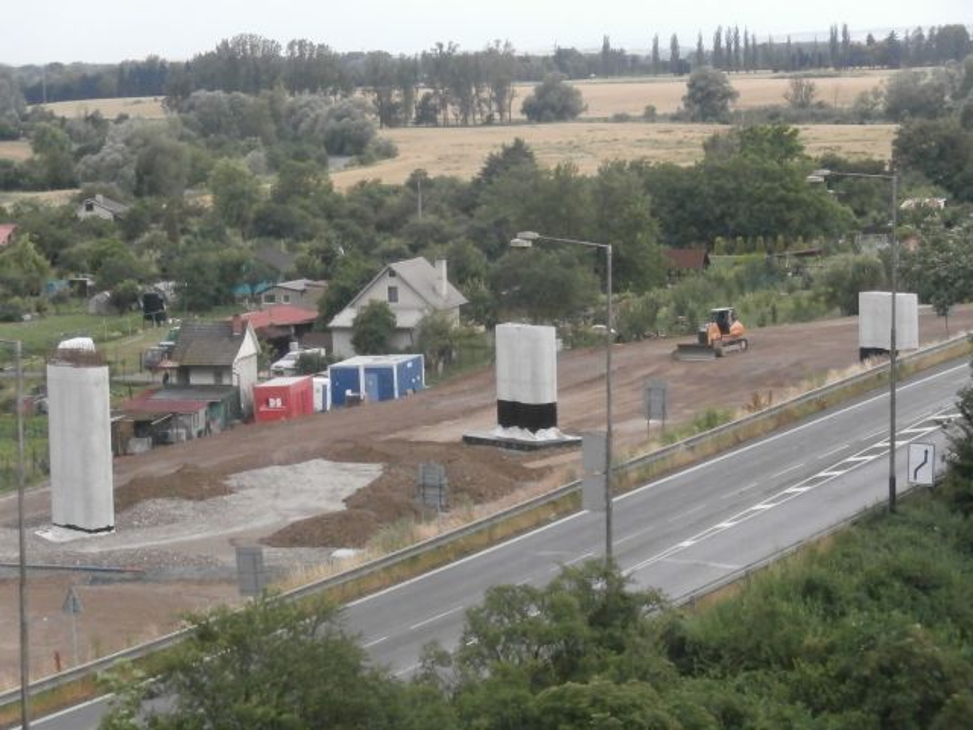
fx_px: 3092
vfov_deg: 13.5
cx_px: 486
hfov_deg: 17.9
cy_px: 365
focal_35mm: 110
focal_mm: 19.54
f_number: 5.4
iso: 800
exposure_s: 1/250
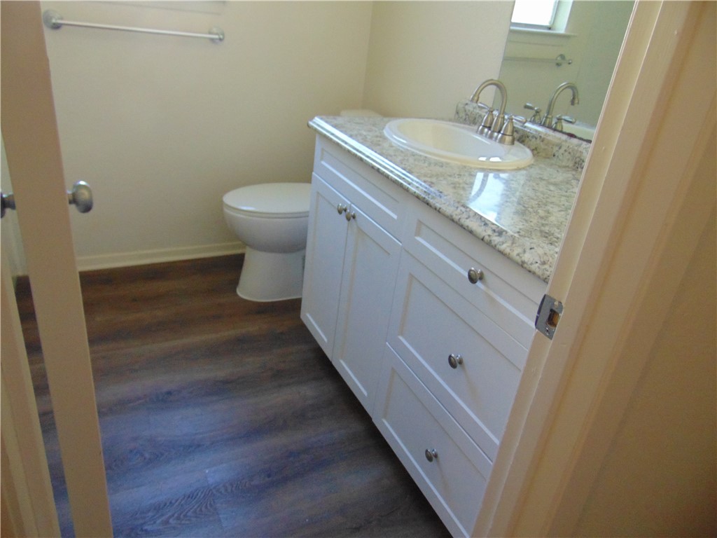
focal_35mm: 25
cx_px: 358
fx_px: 518
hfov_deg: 69.4
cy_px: 269
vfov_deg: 54.9
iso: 320
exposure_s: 1/30
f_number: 3
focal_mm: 4.5
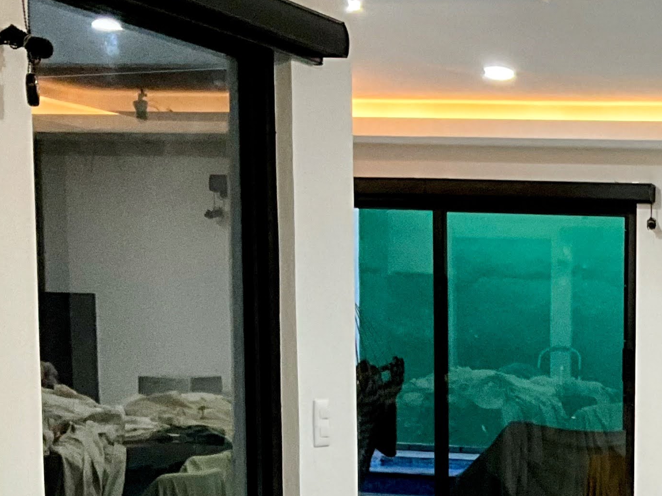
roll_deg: -1.1
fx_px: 1626
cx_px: 834
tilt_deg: -7.7
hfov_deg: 21.1
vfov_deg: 16.8
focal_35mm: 85
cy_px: 551
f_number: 1.8
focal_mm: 3
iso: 250
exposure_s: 1/60
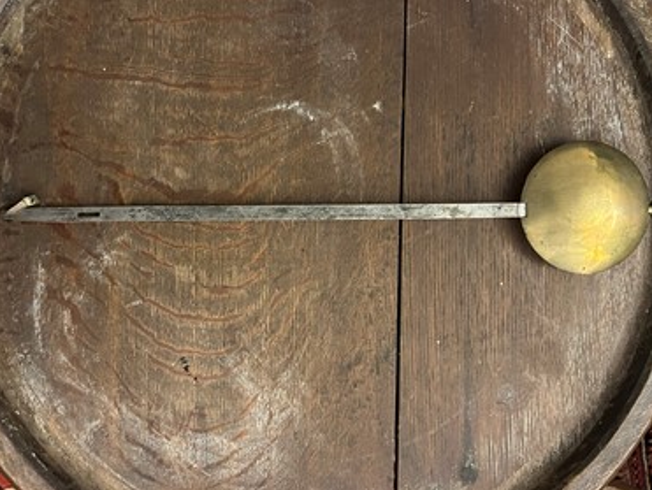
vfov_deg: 49.8
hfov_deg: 63.3
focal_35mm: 28
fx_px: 528
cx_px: 344
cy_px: 232
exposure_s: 1/33
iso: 640
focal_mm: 5.7
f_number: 1.5
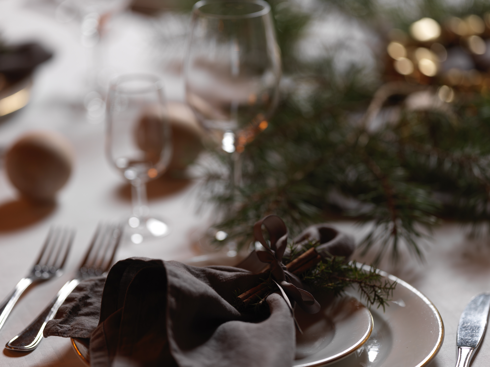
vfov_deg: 14.0
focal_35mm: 106
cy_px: 184
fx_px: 1500
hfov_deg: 18.6
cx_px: 245
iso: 100
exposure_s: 1/90
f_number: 3.4
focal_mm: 135
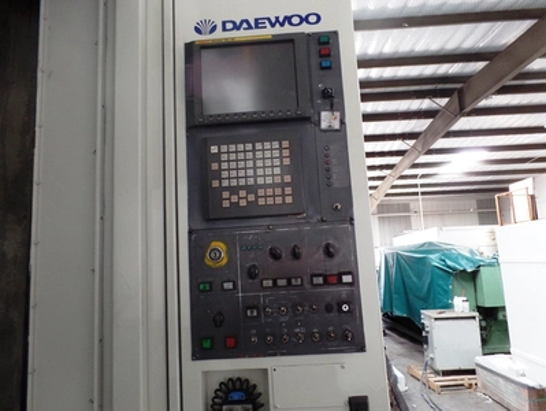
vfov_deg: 59.0
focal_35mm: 23
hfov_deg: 73.9
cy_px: 206
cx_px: 273
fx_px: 363
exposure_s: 1/30
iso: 320
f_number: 2.8
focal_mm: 4.1
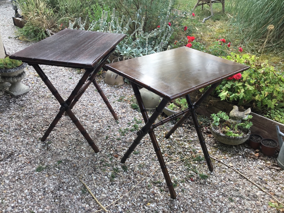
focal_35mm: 31
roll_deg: -1.9
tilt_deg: -28.9
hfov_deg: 58.4
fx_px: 254
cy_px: 106
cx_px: 142
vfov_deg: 45.4
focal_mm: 3.3
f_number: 2.4
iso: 25
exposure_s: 1/108
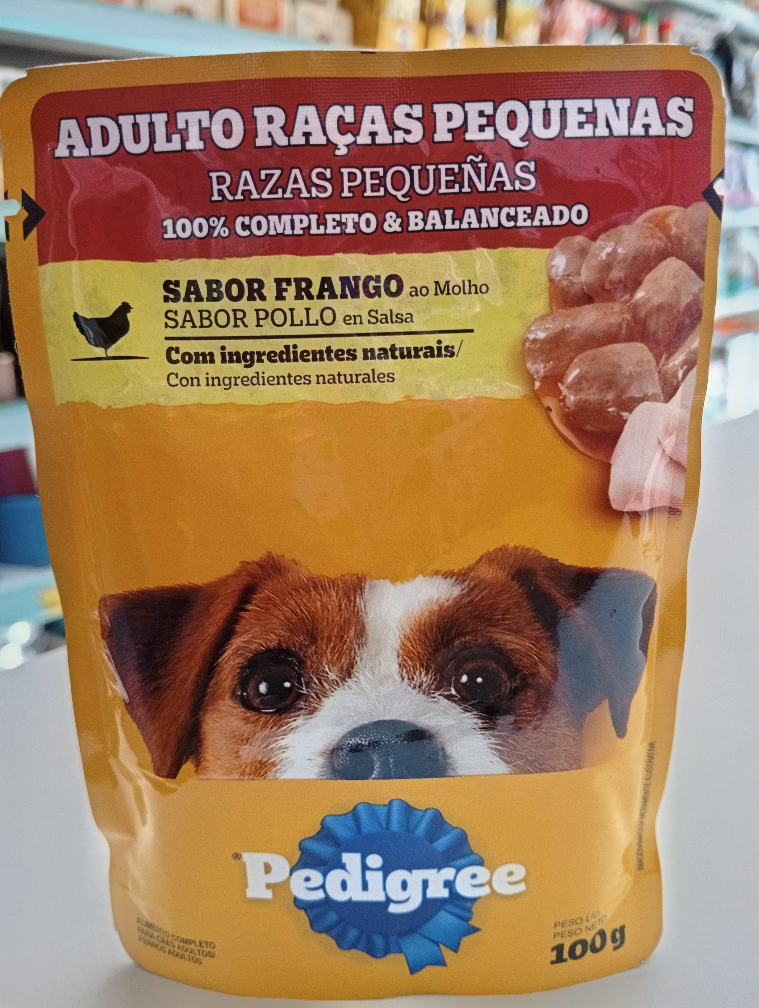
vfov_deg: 67.2
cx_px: 380
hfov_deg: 53.2
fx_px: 758
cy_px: 504
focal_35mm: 26
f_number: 1.8
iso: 118
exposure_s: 1/60
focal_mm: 3.98
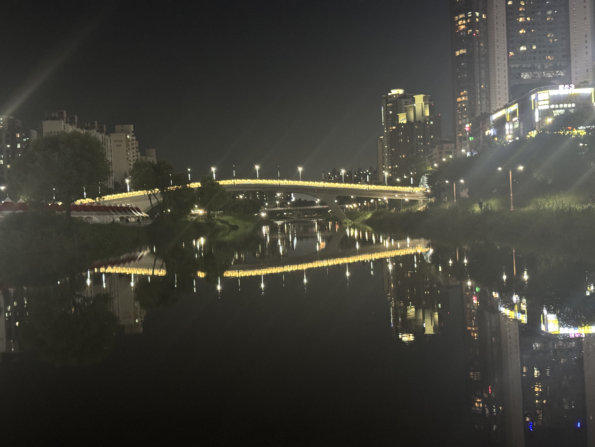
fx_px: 825
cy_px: 224
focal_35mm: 48
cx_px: 298
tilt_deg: -0.4
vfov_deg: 30.3
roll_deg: +3.5
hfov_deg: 39.7
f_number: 1.78
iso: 1000
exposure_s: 1/20
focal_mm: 6.76
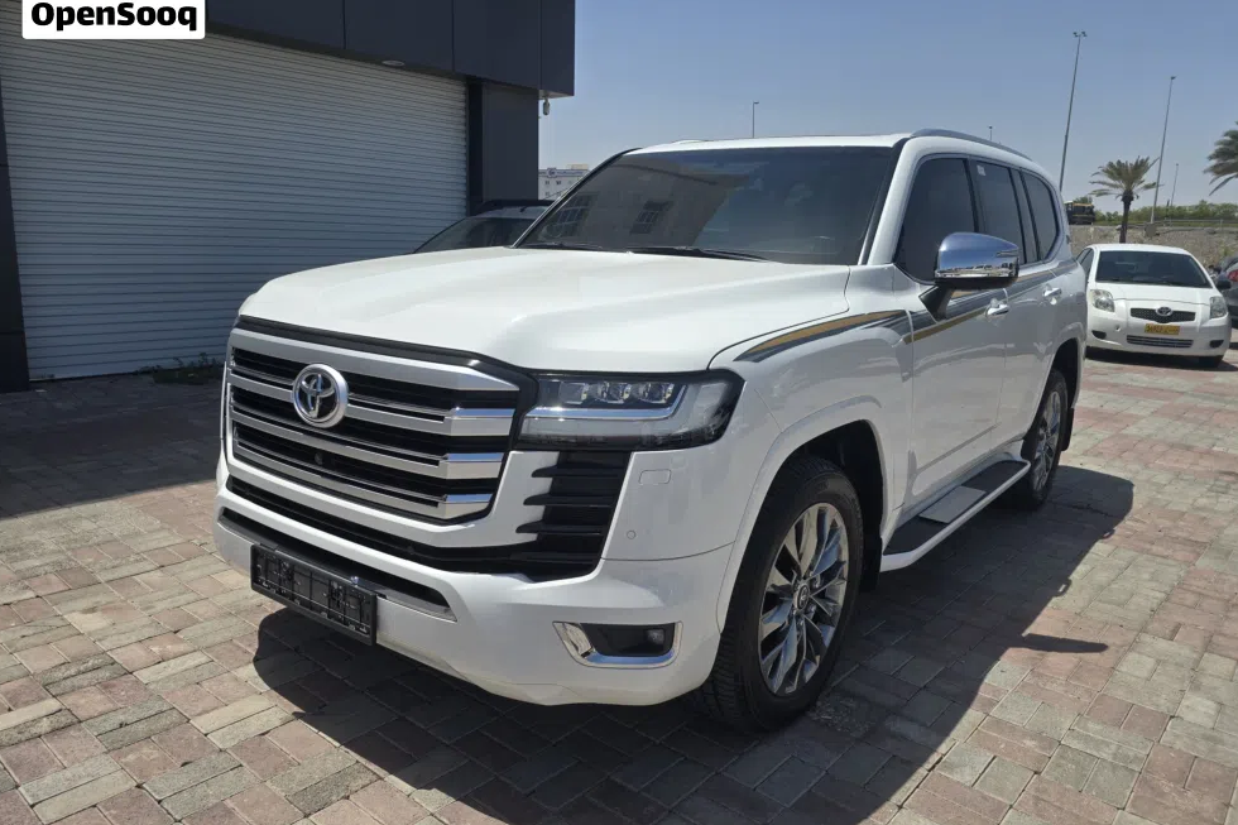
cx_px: 638
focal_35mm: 25
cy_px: 403
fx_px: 860
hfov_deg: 71.5
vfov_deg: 51.3
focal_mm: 6.3
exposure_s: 1/1255
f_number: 1.7
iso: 12
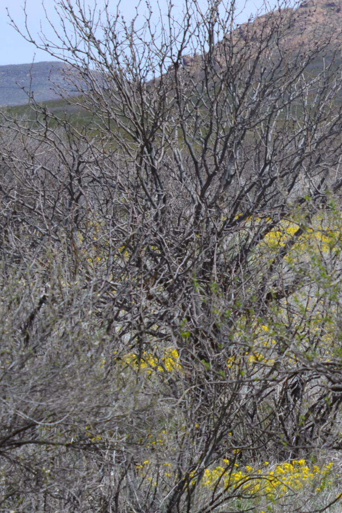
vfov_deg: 8.1
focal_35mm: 253
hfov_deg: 5.3
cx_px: 667
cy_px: 159
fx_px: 3606
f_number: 8
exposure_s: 1/200
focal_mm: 62
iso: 100
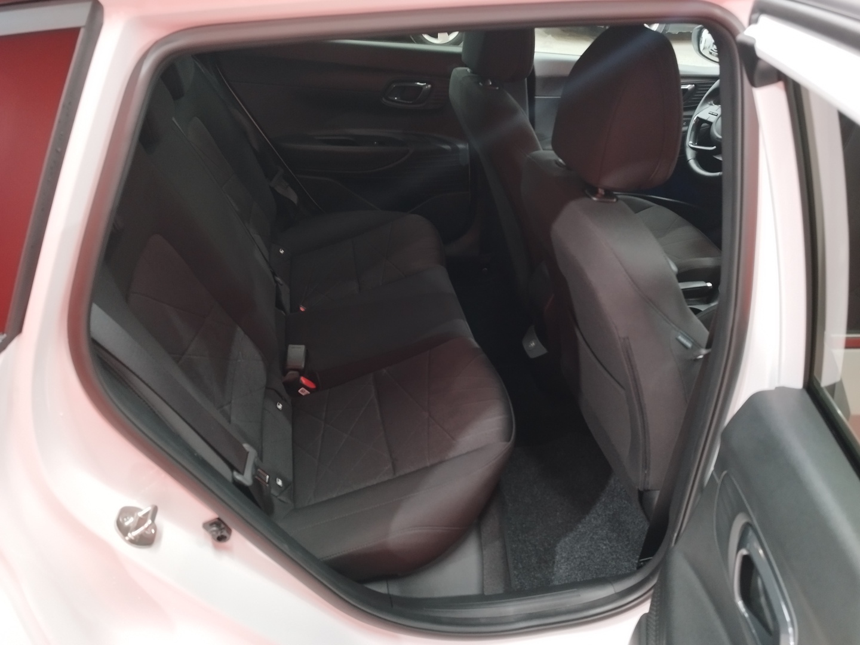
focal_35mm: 25
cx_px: 430
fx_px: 621
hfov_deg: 69.4
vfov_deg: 54.9
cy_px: 322
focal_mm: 5.95
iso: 490
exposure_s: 1/25
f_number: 1.89
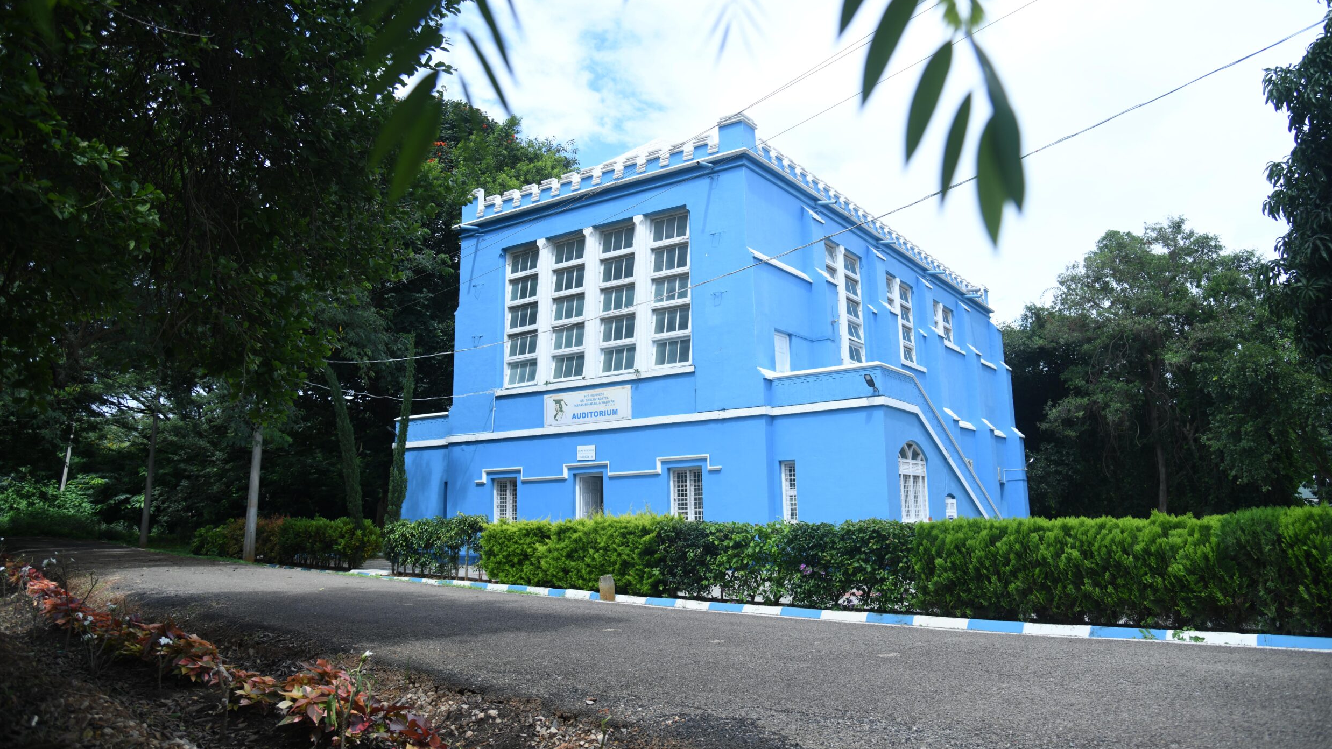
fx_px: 918
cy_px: 324
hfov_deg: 71.9
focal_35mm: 26
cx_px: 679
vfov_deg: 44.3
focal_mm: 24
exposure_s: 1/640
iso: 125
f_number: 4
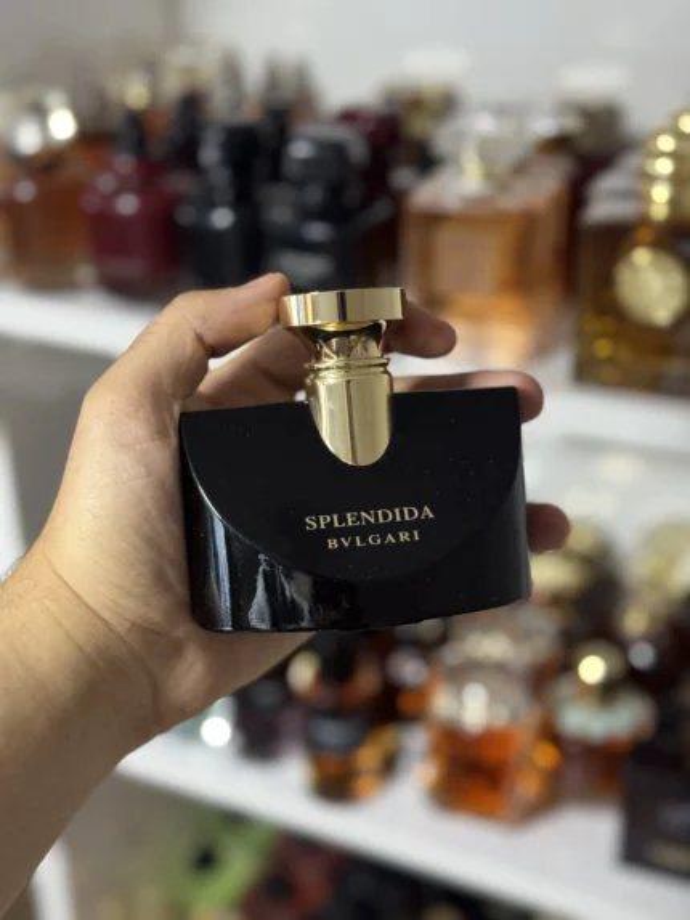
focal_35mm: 48
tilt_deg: -27.7
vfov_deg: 39.6
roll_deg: +0.0
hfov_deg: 30.3
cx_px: 345
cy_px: 460
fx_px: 1275
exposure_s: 1/50
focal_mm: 6.76
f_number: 1.78
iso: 250
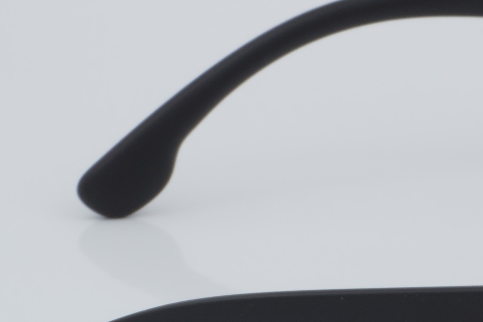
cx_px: 571
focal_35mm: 220
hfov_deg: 9.2
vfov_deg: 6.2
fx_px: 2952
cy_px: 185
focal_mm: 50
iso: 100
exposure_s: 1/4
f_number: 32
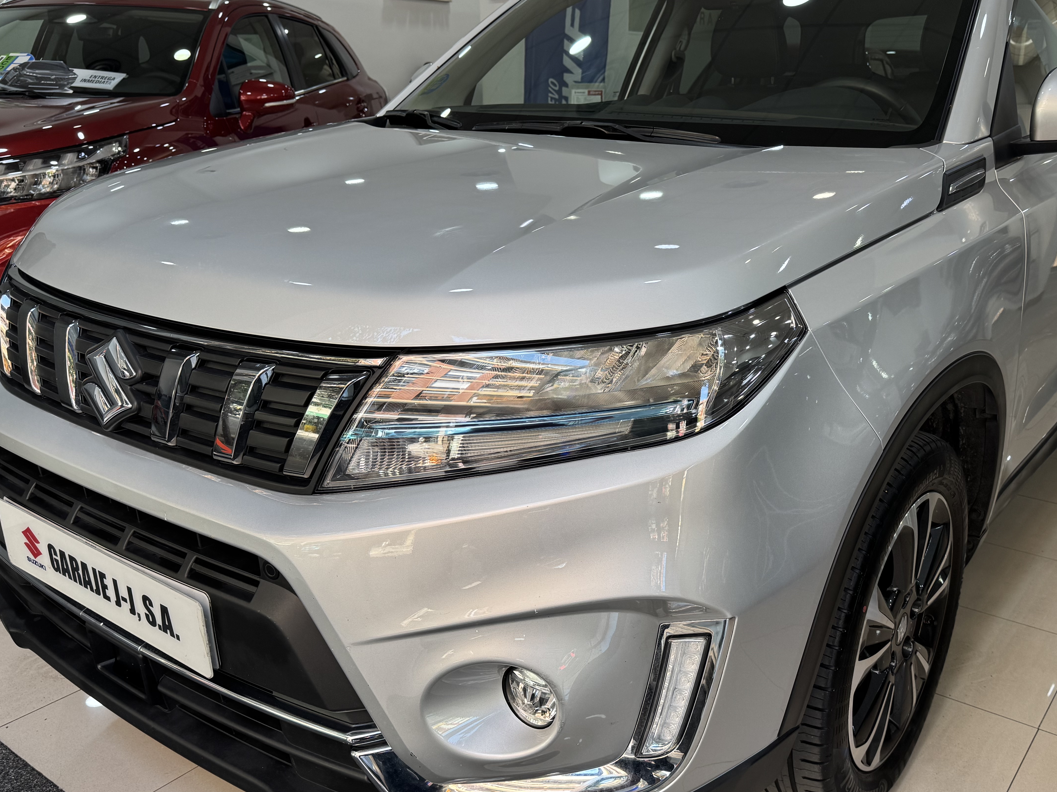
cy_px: 404
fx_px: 977
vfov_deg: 44.2
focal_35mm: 32
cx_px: 612
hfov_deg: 56.5
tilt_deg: -18.7
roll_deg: -0.6
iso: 80
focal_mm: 6.76
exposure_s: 1/100
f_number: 1.78
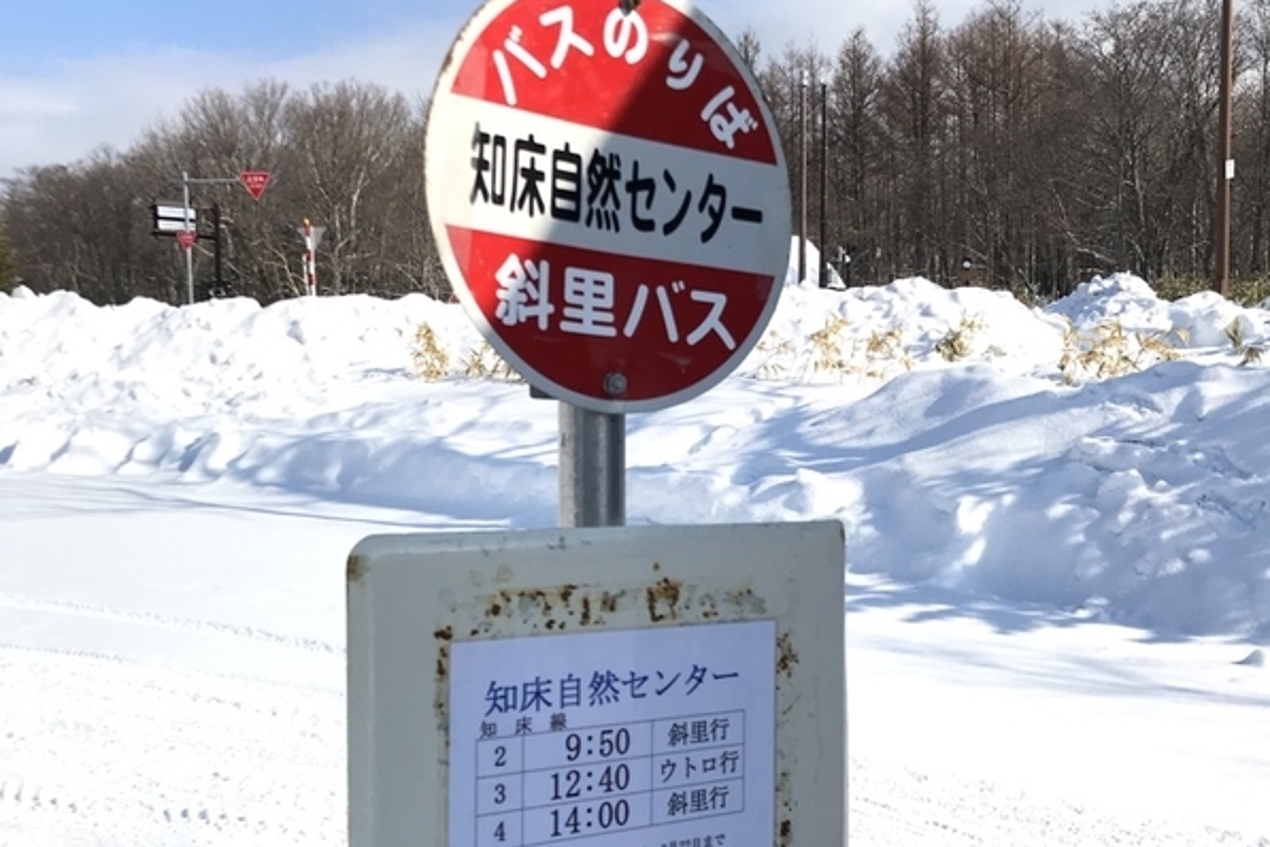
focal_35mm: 39
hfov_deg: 49.6
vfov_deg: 33.9
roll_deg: +1.5
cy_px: 553
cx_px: 636
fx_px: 1376
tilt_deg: -6.5
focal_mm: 3.99
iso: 25
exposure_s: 1/5988
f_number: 1.8
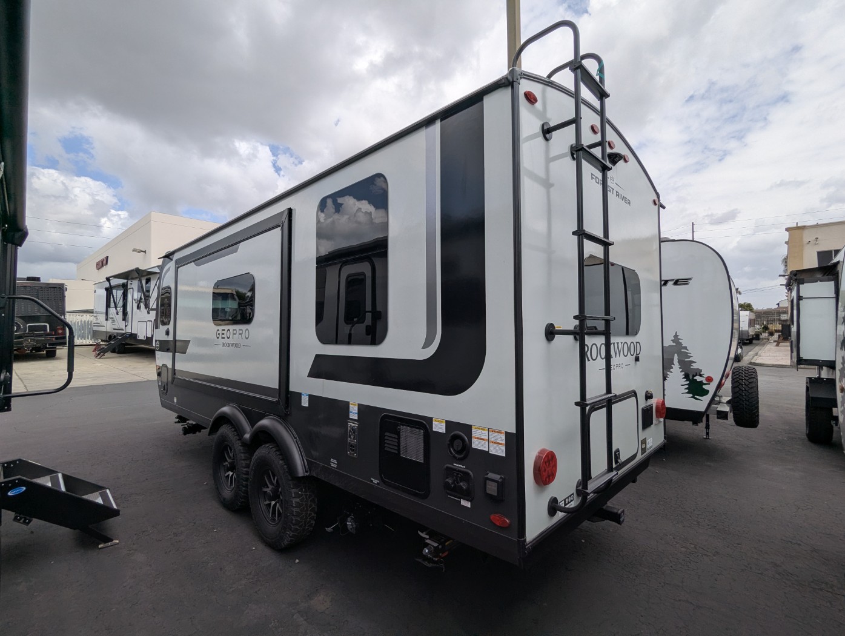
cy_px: 318
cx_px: 422
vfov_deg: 78.2
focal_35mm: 16
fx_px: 391
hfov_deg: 94.4
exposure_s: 1/2114
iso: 50
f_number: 2.2
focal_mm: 2.35
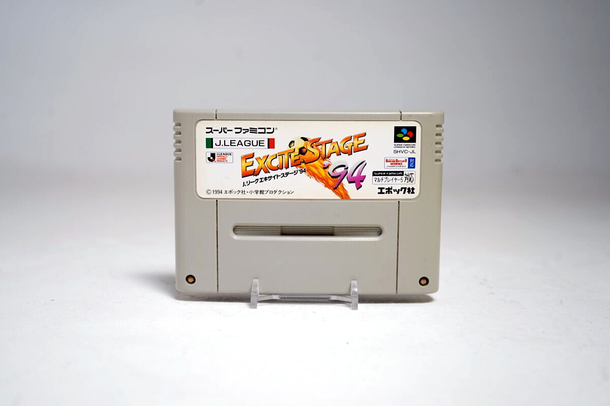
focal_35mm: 41
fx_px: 695
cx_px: 305
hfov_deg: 47.4
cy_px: 203
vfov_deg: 32.6
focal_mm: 41
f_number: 5
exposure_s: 1/5
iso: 64
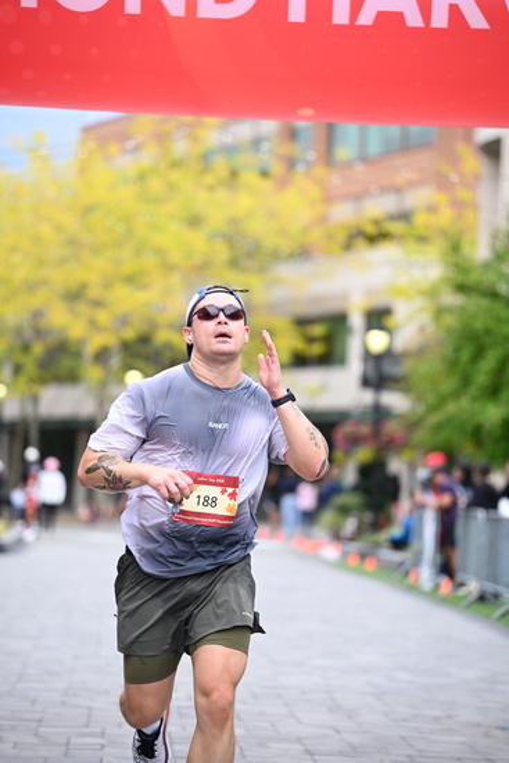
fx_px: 2543
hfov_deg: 11.4
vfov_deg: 17.1
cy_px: 382
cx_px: 254
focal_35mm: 120
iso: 640
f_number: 2.8
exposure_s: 1/1600
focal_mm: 120
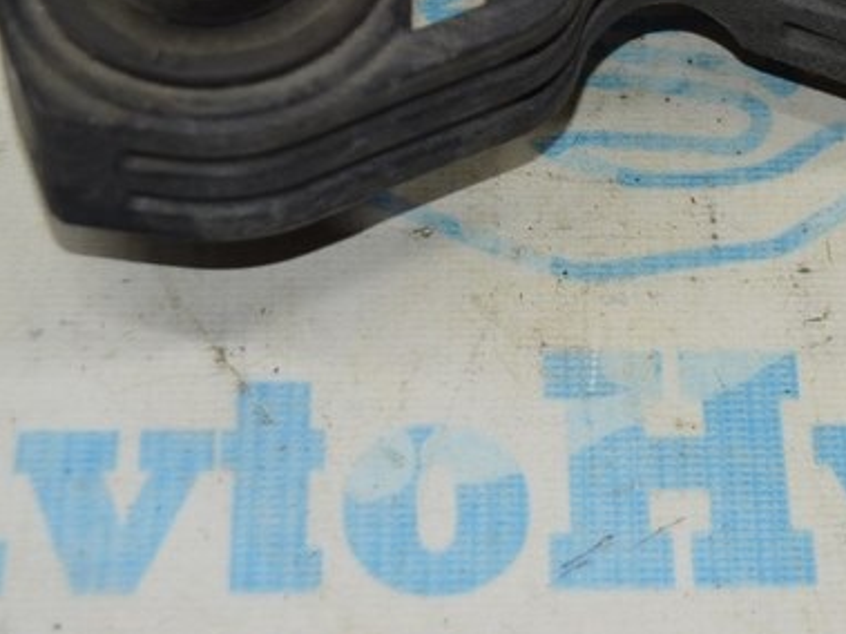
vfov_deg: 13.4
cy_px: 35
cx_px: 533
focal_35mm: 109
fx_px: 2663
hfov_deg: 18.0
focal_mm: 28
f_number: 4.2
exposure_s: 1/125
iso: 400
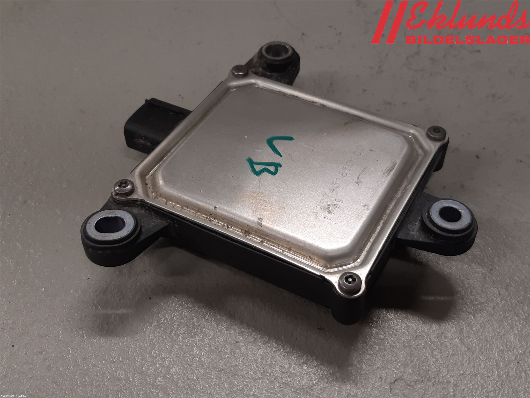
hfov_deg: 67.3
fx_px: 398
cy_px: 199
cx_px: 265
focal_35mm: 26
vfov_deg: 53.1
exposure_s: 1/50
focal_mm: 3.93
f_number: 1.7
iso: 40
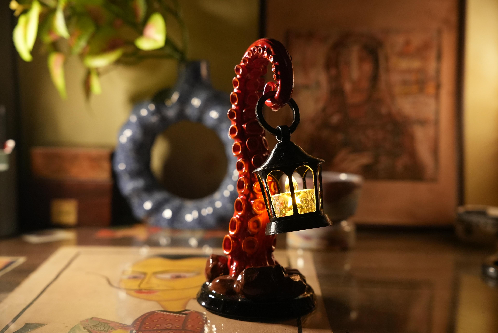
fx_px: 807
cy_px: 166
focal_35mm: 58
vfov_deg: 23.3
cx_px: 249
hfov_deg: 34.3
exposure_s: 1/200
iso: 5000
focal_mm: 58.3
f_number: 4
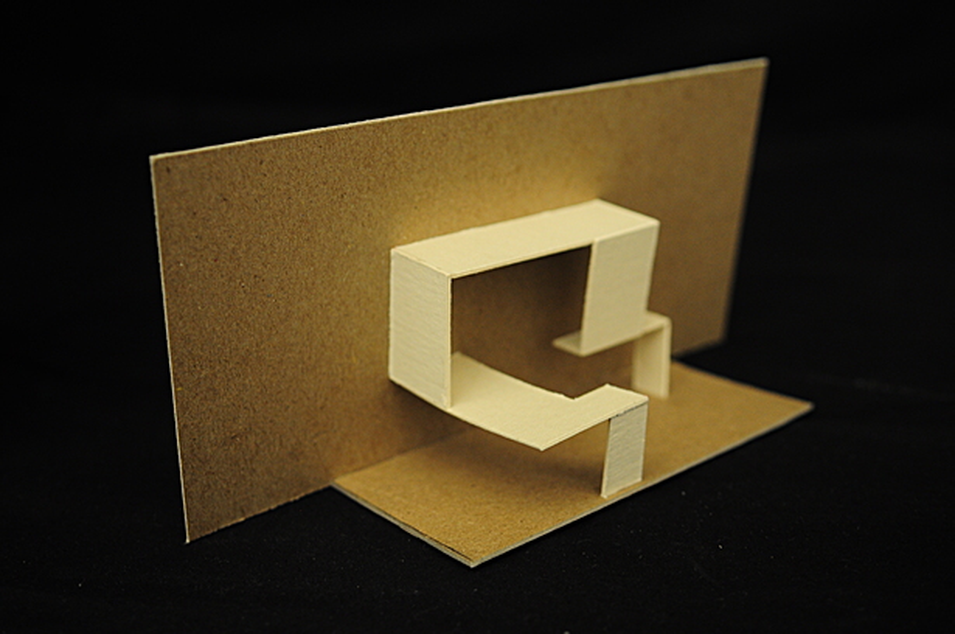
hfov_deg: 43.7
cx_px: 478
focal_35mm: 45
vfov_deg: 29.8
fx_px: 1192
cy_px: 317
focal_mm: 30
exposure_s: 1/40
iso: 640
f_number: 3.5
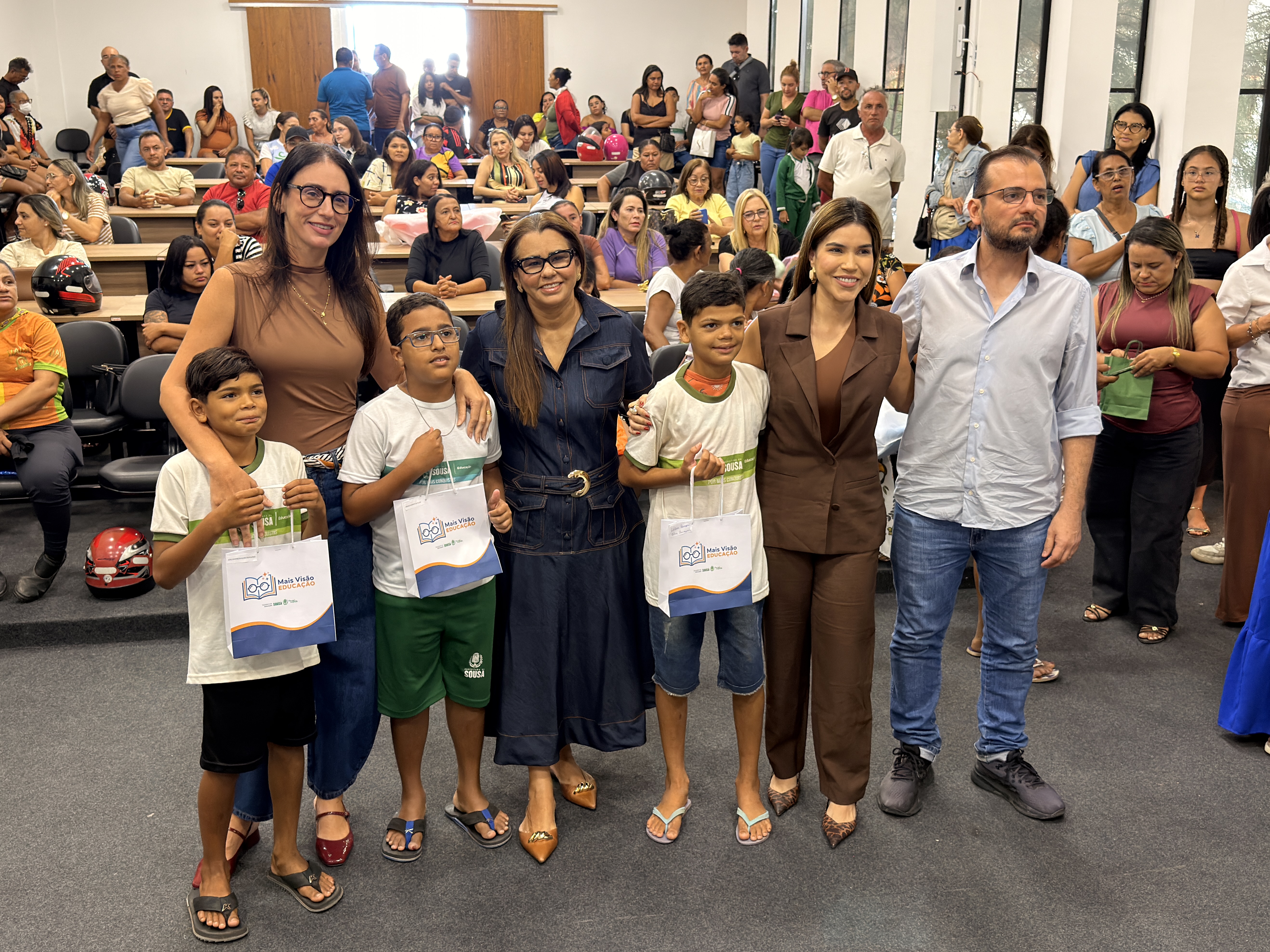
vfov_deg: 37.7
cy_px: 476
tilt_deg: -16.0
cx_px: 635
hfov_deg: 49.0
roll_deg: +0.4
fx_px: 1394
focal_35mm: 38
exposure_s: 1/40
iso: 320
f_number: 1.78
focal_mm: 6.76
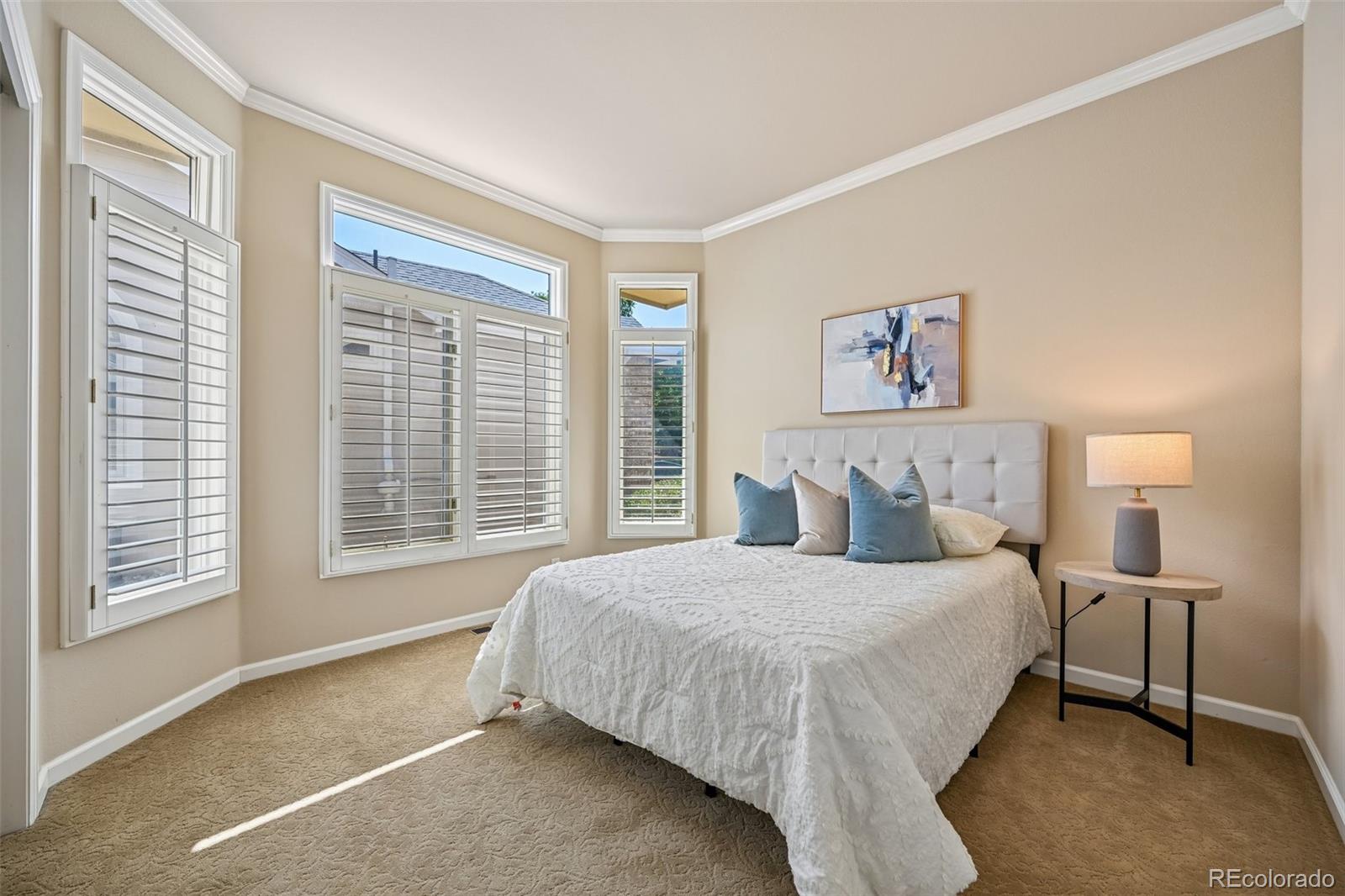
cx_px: 672
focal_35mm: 14
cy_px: 448
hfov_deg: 104.3
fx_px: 523
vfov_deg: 81.2
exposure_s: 1/50
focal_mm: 14
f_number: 6.3
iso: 64
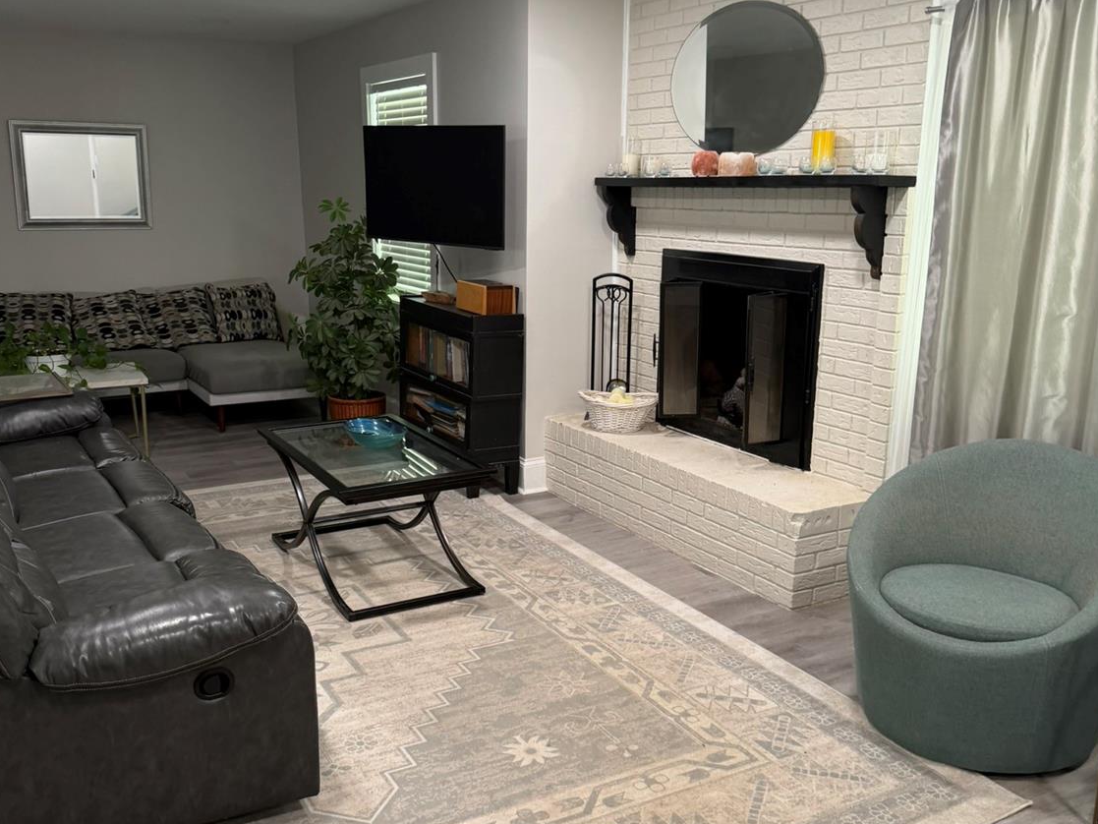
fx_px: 1047
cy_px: 439
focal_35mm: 33
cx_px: 544
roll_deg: +1.9
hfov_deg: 55.3
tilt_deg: -13.2
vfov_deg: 42.9
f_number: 1.78
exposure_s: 1/60
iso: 160
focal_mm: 6.76
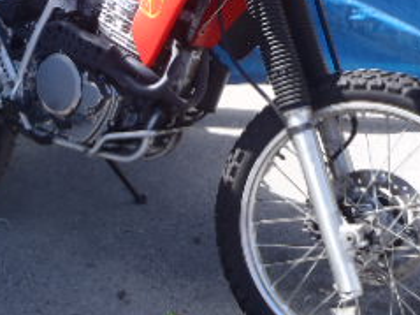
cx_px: 119
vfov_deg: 19.5
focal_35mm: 75
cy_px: 77
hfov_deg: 25.8
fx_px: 910
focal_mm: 5
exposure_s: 1/200
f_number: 4.5
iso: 80
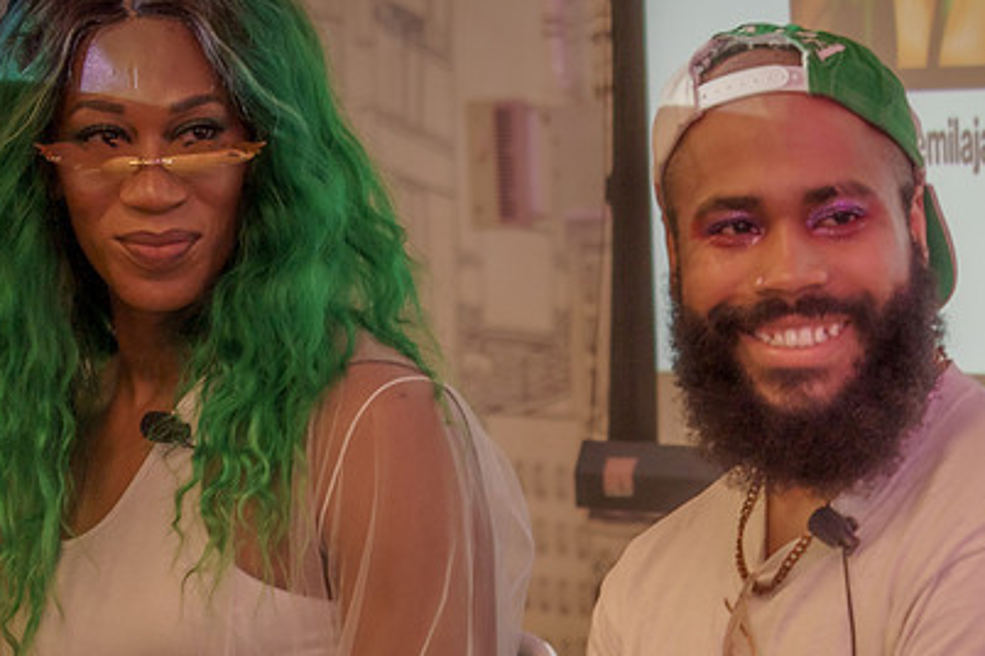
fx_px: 13324
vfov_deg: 2.8
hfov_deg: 4.2
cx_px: 844
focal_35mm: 487
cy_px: 444
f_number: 6.3
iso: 500
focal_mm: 240
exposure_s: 1/125
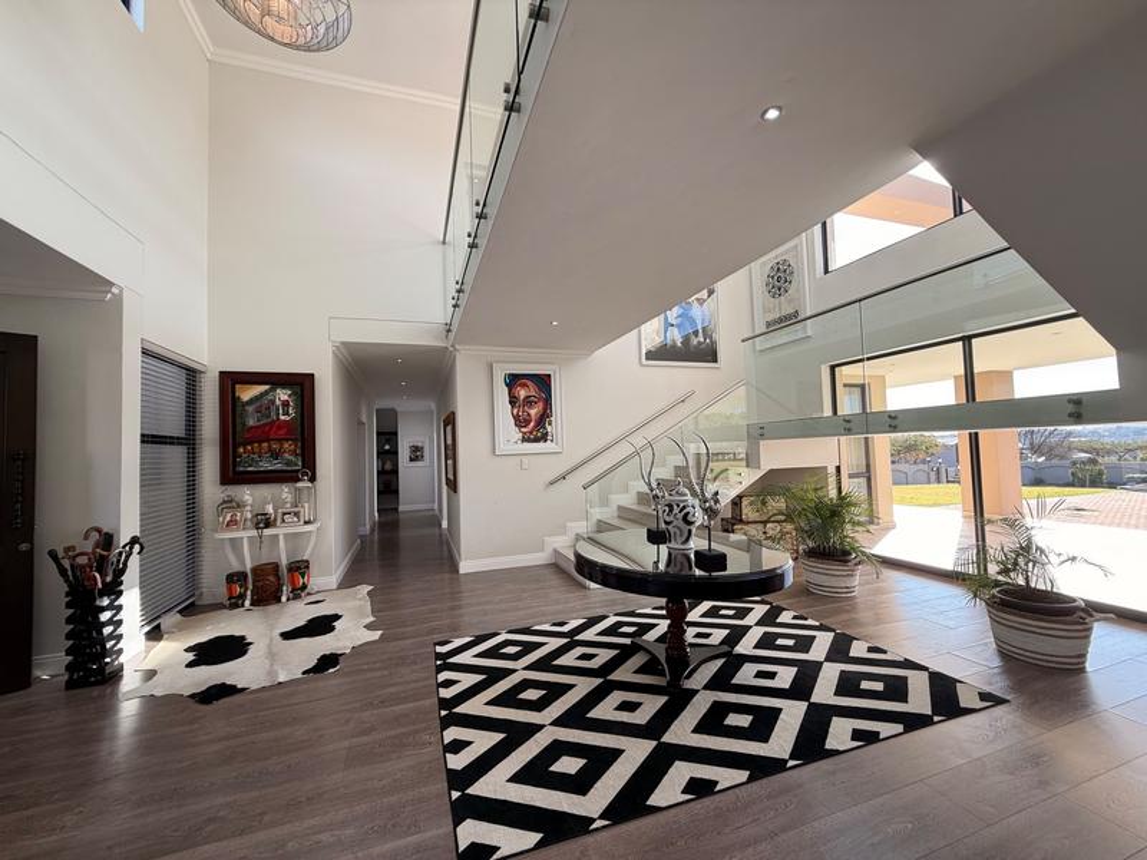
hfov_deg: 102.1
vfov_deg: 85.7
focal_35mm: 14
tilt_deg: +2.0
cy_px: 430
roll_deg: +1.7
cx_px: 574
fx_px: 464
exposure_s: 1/99
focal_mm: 2.22
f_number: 2.2
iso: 50
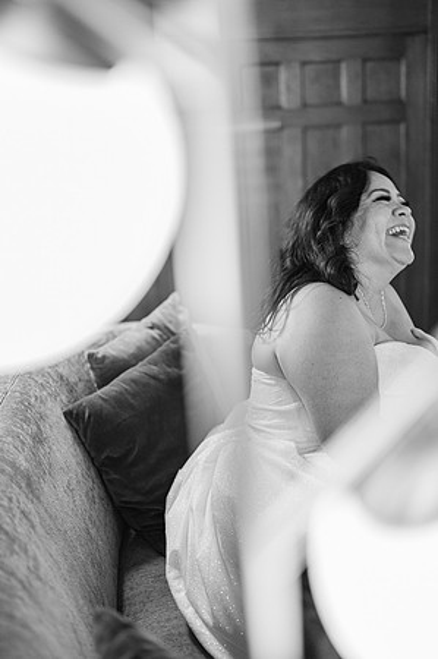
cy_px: 330
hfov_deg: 26.9
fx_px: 915
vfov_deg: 39.6
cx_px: 219
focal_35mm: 50
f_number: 1.8
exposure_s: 1/125
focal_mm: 50
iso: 1000
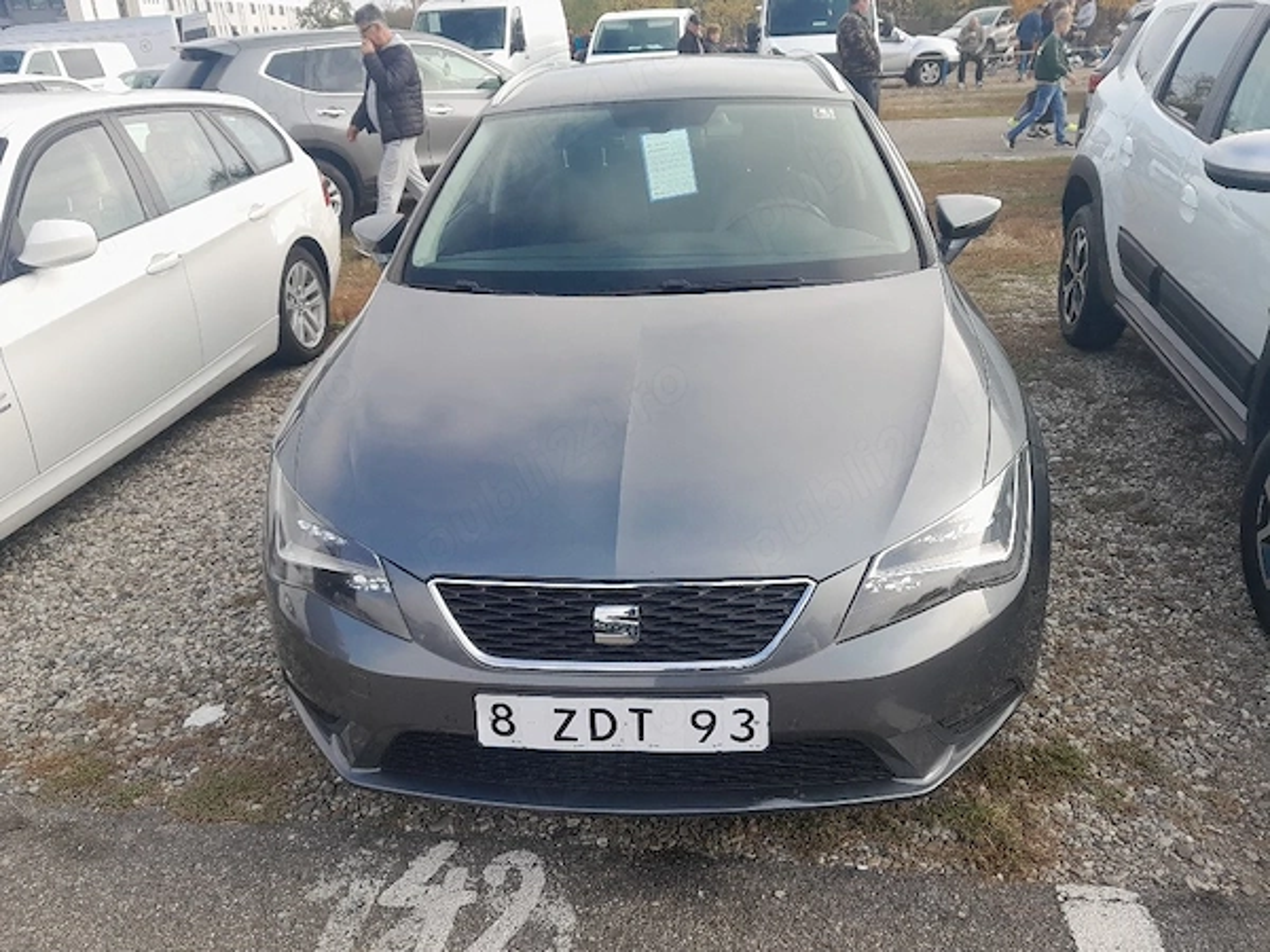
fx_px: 991
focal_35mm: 27
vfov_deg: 51.4
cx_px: 635
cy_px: 476
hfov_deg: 65.3
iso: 40
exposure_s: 1/179
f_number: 1.8
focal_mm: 4
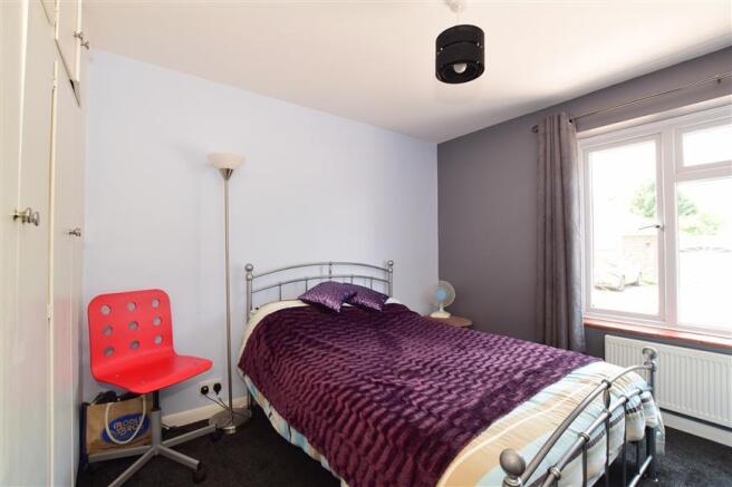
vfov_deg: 77.3
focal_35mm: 15
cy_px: 244
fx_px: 305
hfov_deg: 100.4
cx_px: 366
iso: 200
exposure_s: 1/25
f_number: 6.3
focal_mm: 10
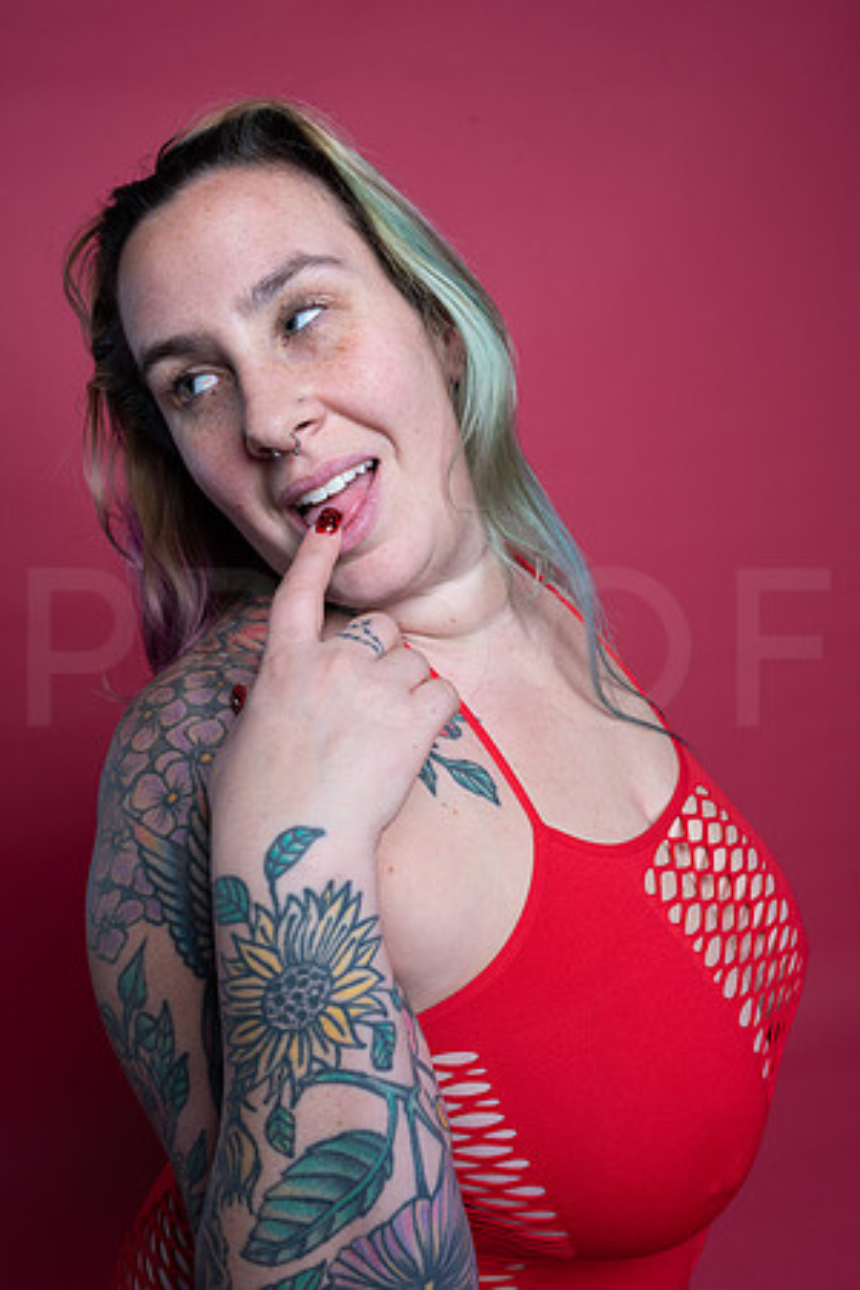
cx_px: 430
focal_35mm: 35
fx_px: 1254
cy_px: 645
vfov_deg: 54.4
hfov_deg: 37.9
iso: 250
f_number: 11
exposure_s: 1/160
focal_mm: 35
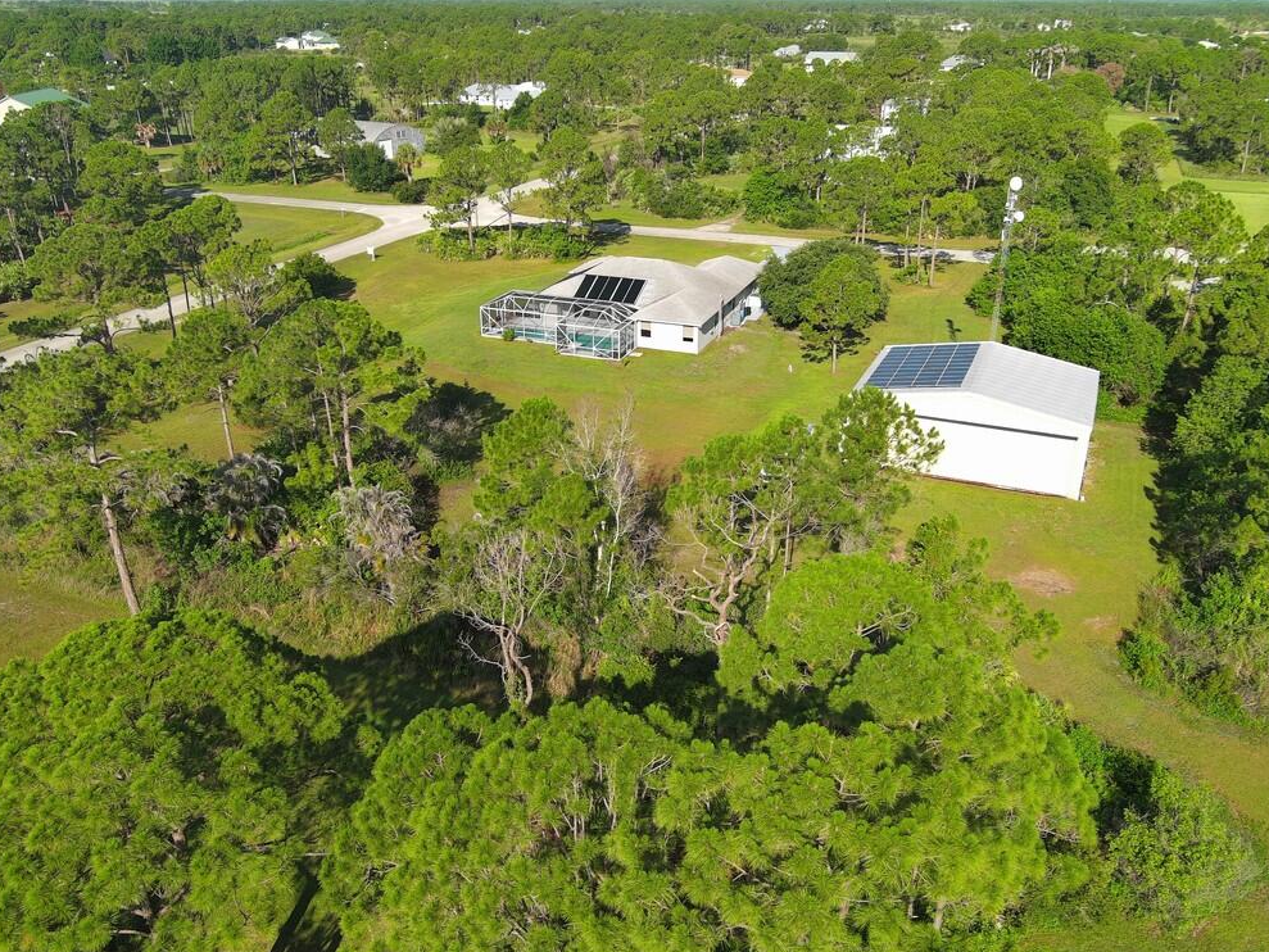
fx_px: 1063
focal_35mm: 29
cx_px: 644
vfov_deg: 48.2
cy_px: 470
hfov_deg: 61.7
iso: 100
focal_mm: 10.6
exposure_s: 1/419
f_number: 2.8
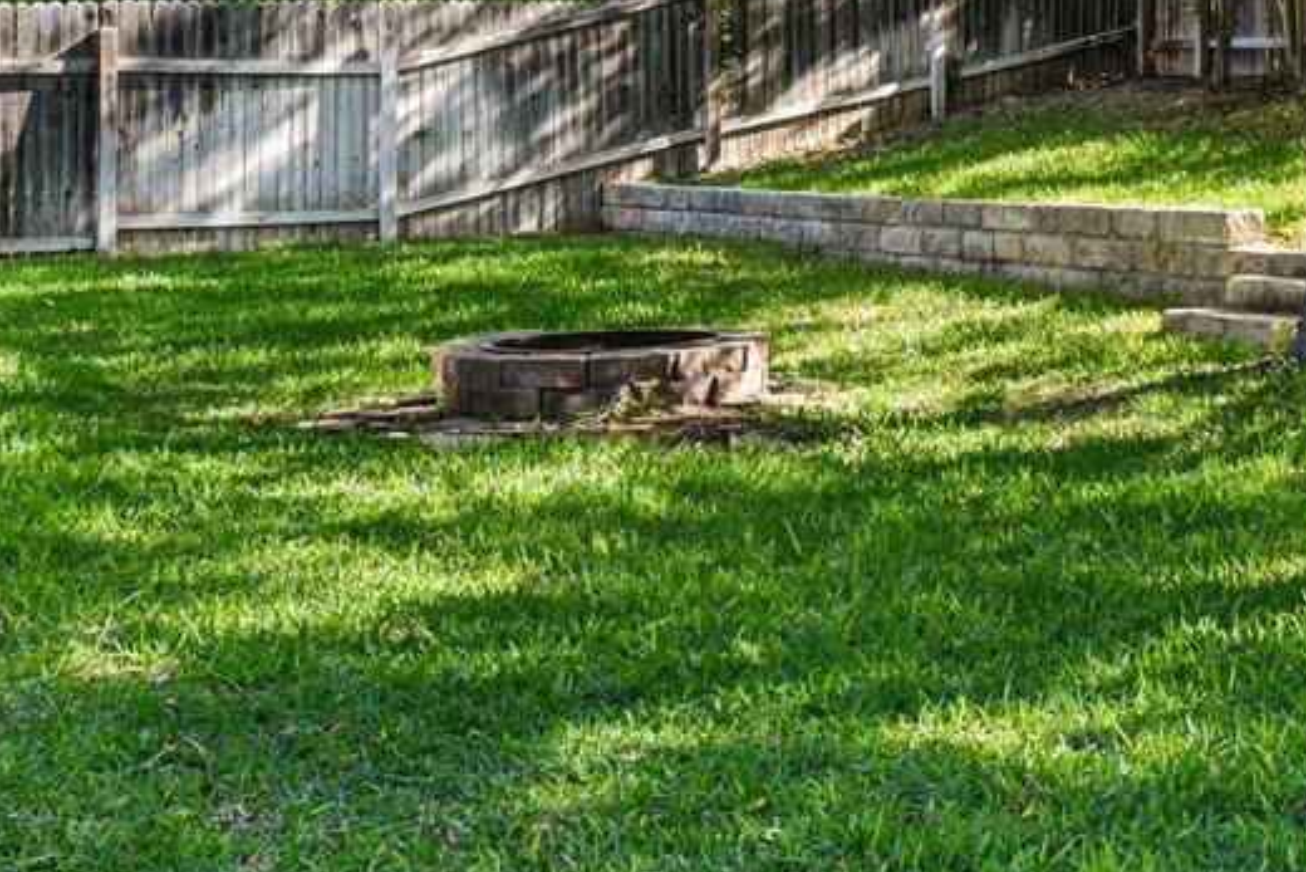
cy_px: 36
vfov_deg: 21.0
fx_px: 2286
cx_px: 1746
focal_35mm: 63
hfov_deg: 26.5
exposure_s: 1/60
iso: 100
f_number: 8
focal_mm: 16
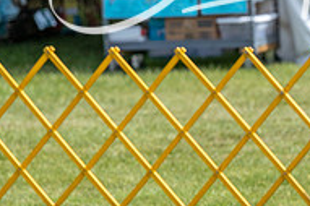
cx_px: 322
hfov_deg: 3.7
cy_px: 83
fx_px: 4809
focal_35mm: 559
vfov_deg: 2.5
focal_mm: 152
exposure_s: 1/1250
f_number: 5.6
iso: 160
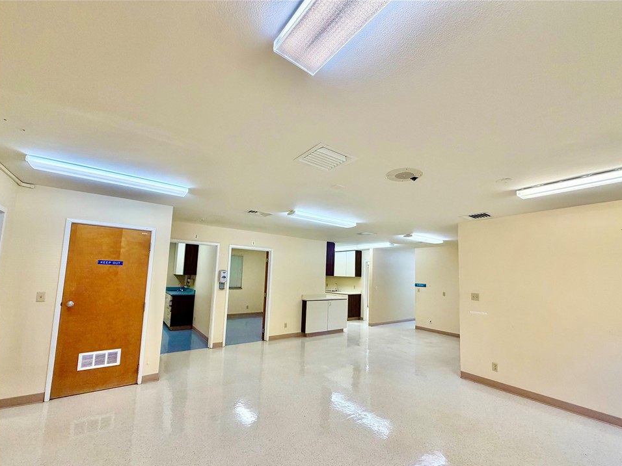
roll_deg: -1.5
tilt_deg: +6.3
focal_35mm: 15
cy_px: 249
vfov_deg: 81.6
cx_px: 327
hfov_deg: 98.1
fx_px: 270
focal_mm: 2.22
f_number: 2.2
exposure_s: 1/120
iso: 160
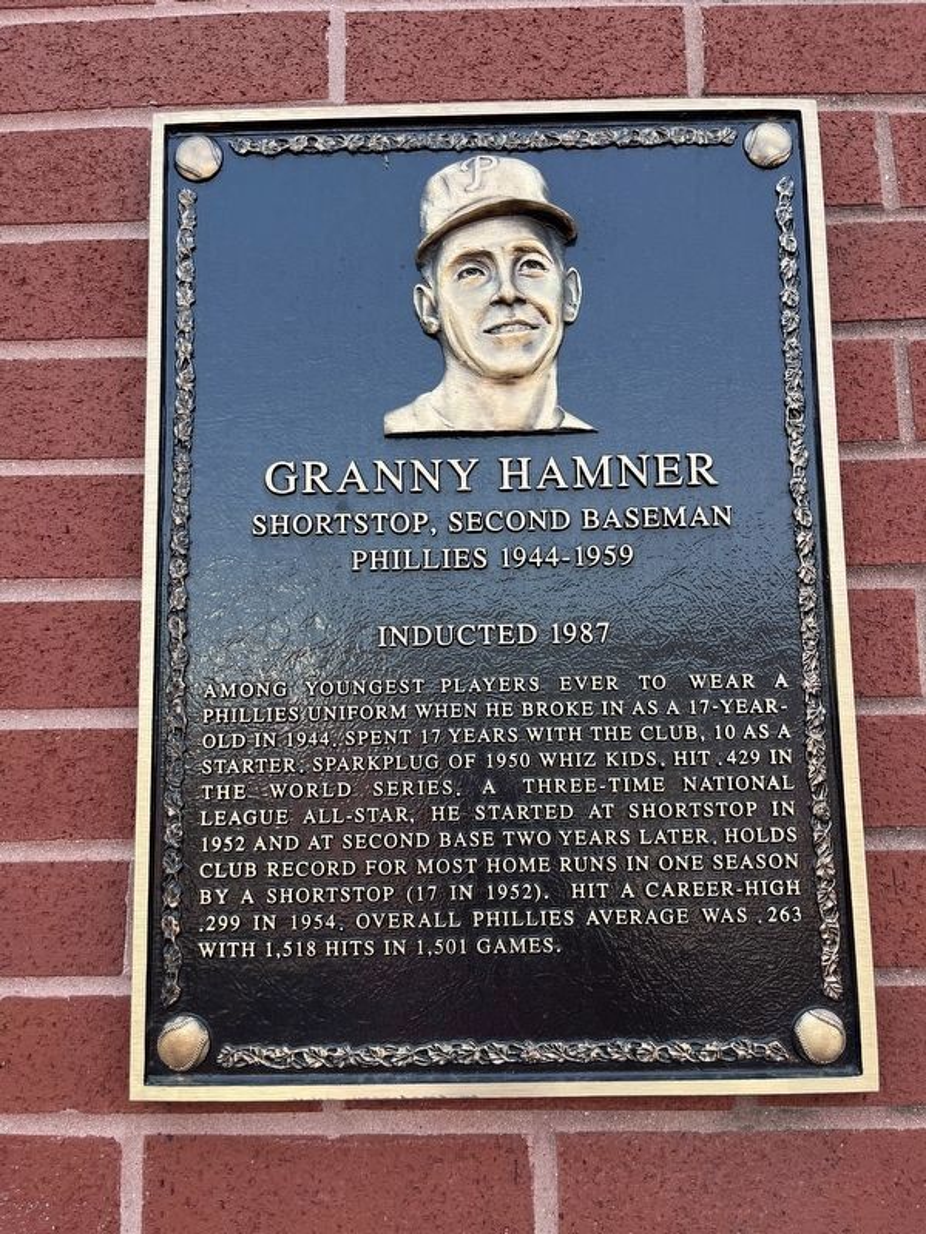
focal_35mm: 26
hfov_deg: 53.1
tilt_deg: +8.4
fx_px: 927
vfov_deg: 67.3
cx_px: 463
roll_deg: -0.7
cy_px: 617
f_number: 1.6
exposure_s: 1/469
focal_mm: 5.1
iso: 50
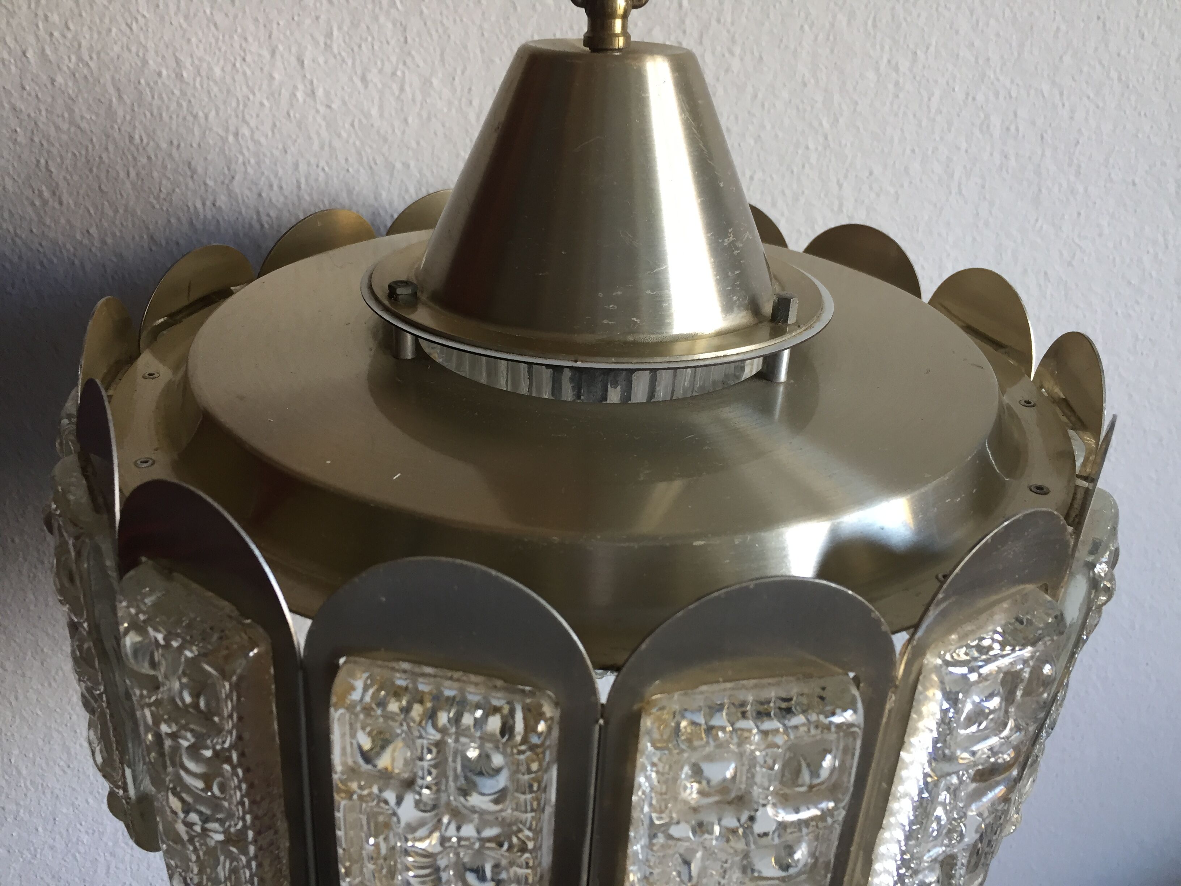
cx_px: 590
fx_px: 989
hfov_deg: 61.7
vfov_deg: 48.2
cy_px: 443
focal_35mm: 29
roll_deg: -3.3
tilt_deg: -28.3
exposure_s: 1/33
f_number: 2.2
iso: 100
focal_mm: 4.15
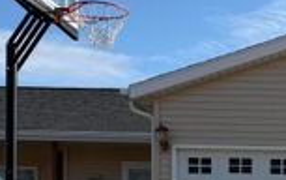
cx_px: 312
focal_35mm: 111
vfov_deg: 11.3
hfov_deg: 18.1
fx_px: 866
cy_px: 277
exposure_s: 1/4405
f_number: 1.78
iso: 80
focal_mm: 6.76
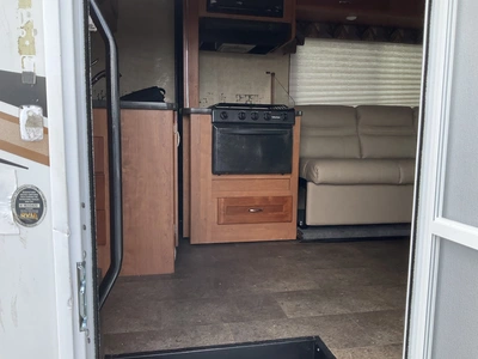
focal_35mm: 29
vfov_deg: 48.2
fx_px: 400
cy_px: 180
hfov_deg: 61.7
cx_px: 239
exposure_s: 1/186
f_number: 1.8
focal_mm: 3
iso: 25
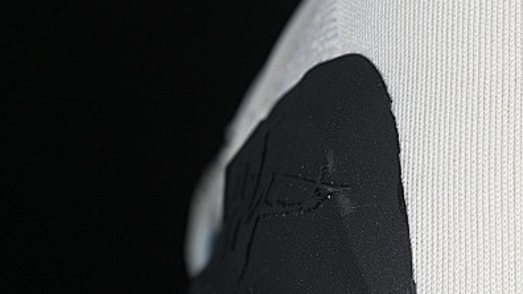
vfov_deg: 5.7
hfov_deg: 10.0
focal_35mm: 214
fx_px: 2969
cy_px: 148
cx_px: 538
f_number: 7.1
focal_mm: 50
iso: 160
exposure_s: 1/80
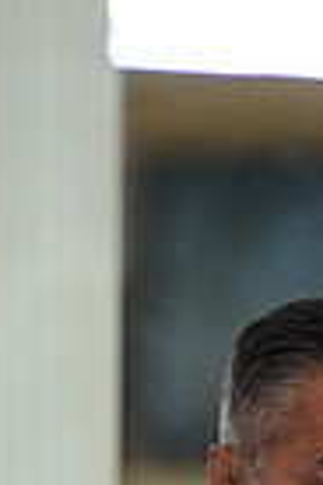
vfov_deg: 2.4
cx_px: 463
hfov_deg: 1.6
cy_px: 585
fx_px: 11331
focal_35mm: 842
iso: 1250
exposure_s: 1/125
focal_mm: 200
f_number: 3.2
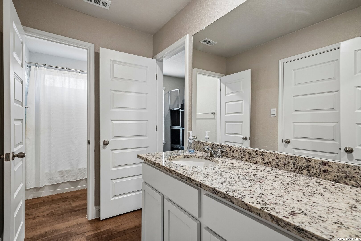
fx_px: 170
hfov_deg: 93.3
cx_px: 180
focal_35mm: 17
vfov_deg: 70.4
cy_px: 120
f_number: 8
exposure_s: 1/15
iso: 800
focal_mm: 17
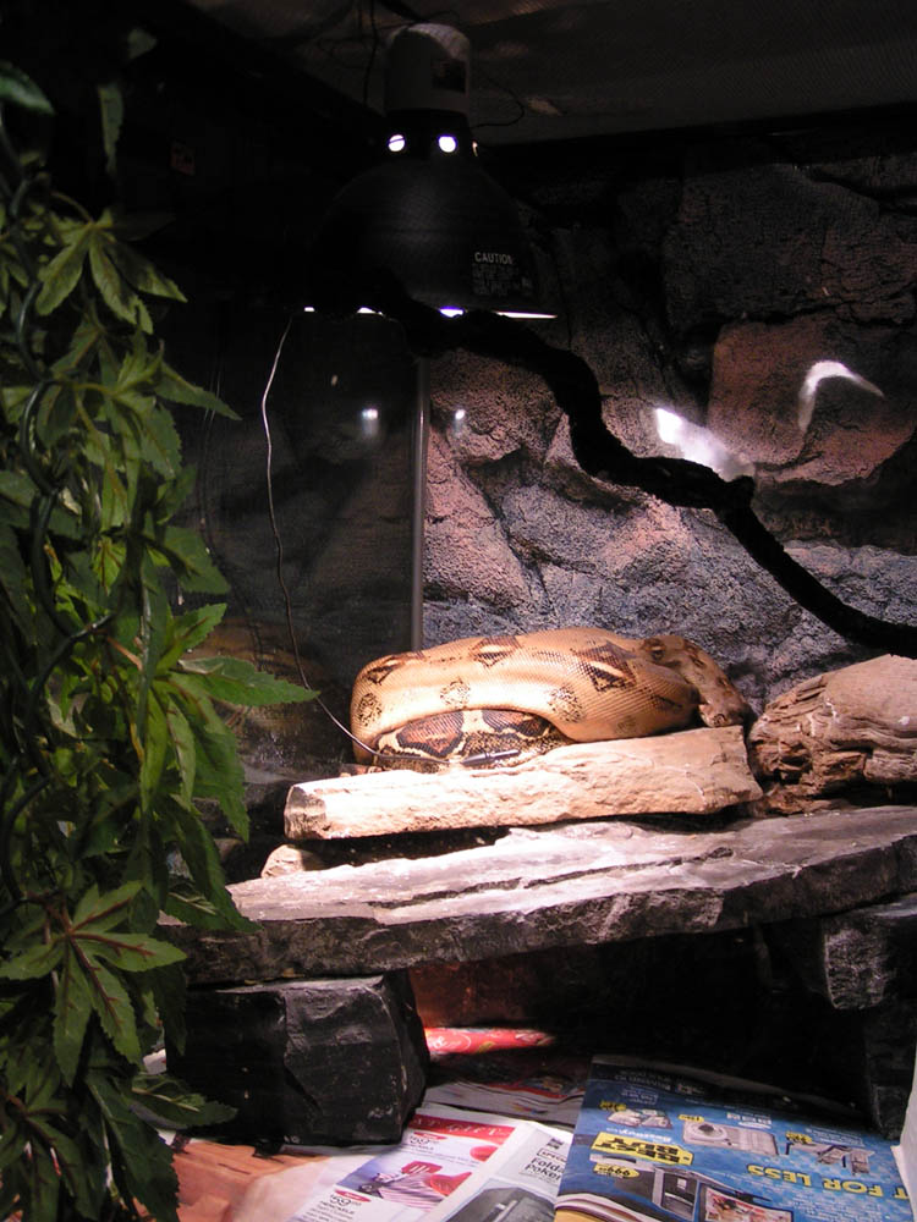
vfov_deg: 49.0
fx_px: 1342
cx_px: 458
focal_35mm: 38
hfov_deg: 37.7
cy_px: 611
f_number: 2.8
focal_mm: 5.8
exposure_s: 1/40
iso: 100
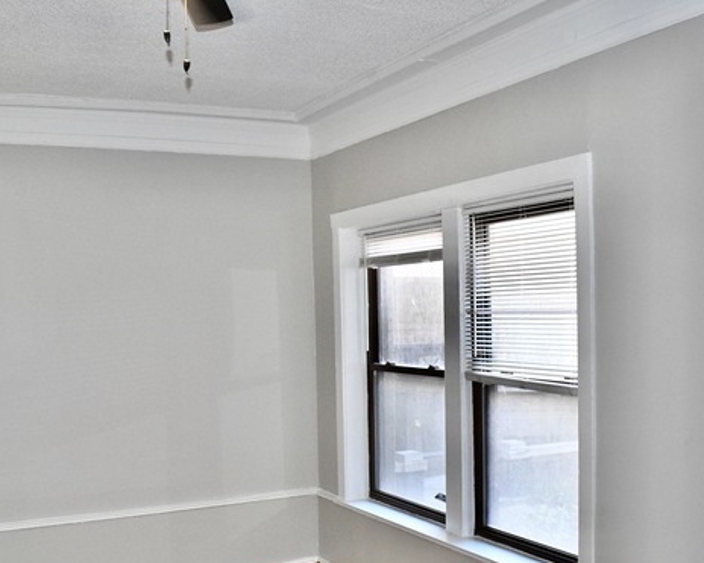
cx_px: 373
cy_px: 373
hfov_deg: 44.8
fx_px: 854
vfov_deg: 36.1
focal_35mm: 41
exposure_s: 1/100
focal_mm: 18
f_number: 4.5
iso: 2500
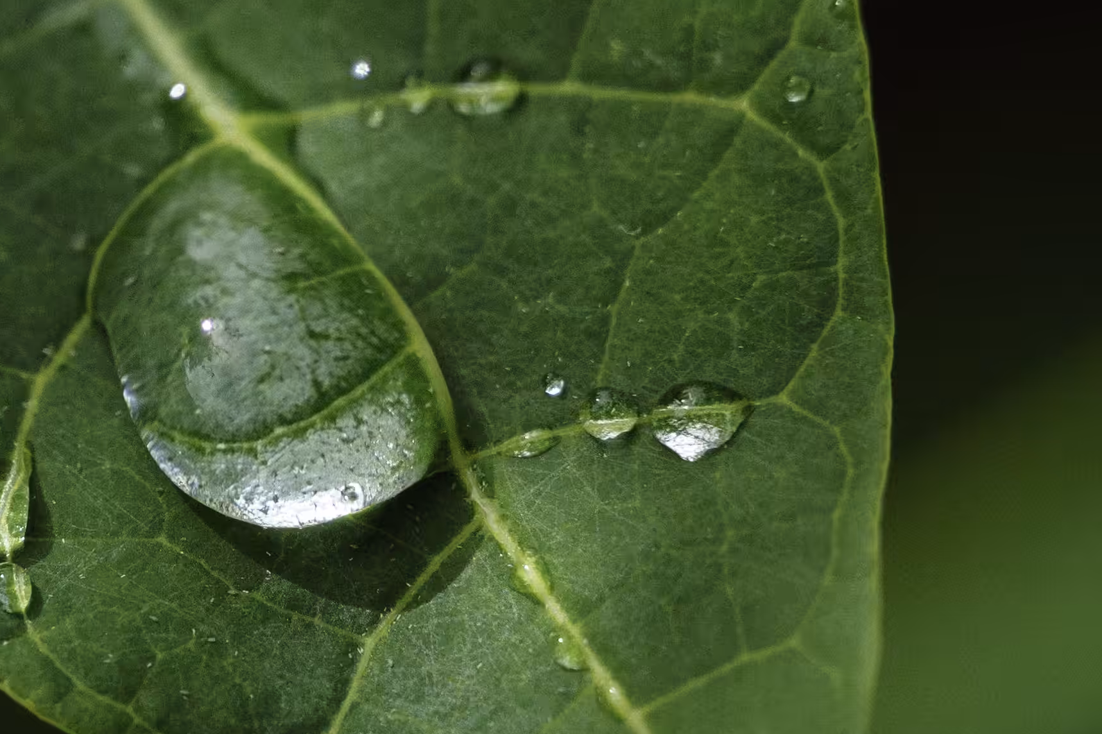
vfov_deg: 1.9
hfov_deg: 2.9
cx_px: 277
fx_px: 21659
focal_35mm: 708
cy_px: 368
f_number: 5.6
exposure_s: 1/1250
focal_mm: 135
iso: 400
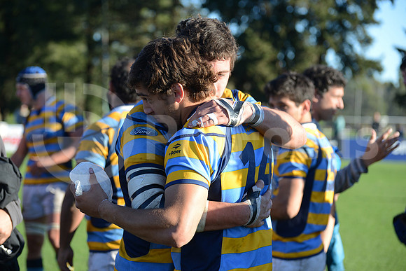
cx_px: 203
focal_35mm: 100
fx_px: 1128
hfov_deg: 20.4
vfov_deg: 13.7
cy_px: 136
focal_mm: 100
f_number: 4.5
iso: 500
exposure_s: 1/1000
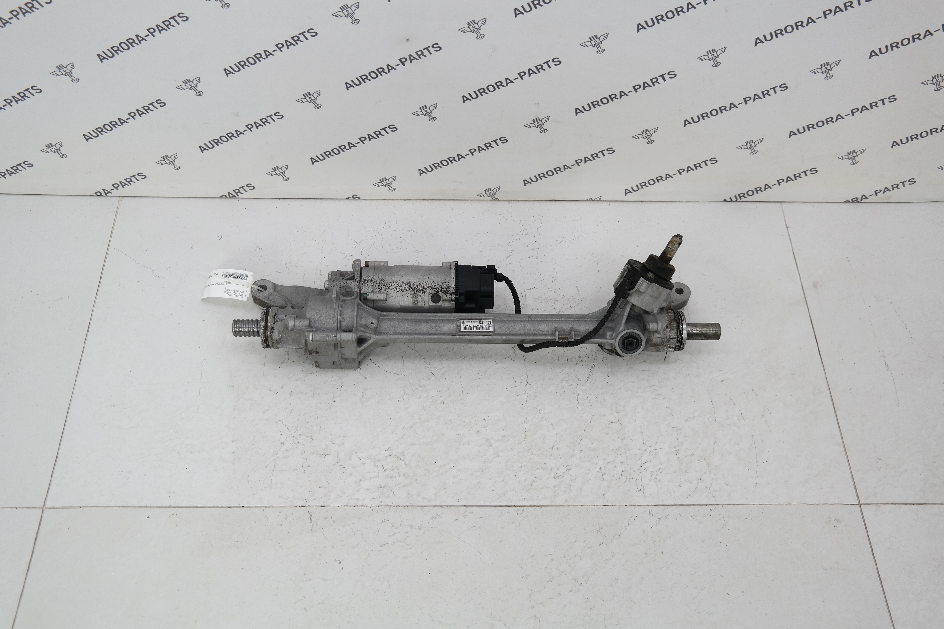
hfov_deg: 53.1
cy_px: 314
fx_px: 944
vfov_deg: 36.9
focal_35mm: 36
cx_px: 472
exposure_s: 1/100
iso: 200
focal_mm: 24
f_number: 4
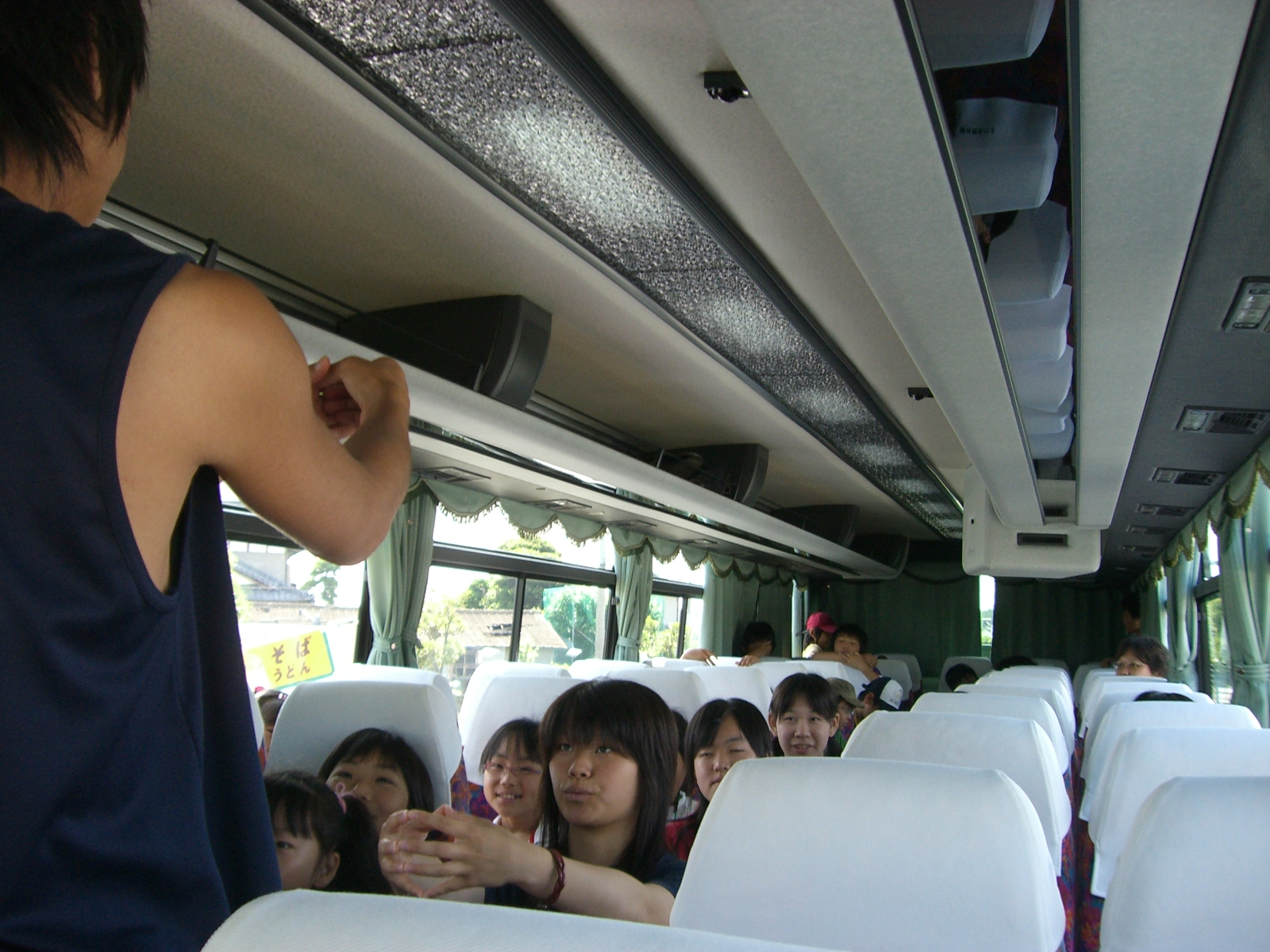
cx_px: 635
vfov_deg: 37.7
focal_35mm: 38
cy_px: 476
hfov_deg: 49.0
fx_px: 1394
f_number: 2.7
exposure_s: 1/160
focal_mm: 6.2
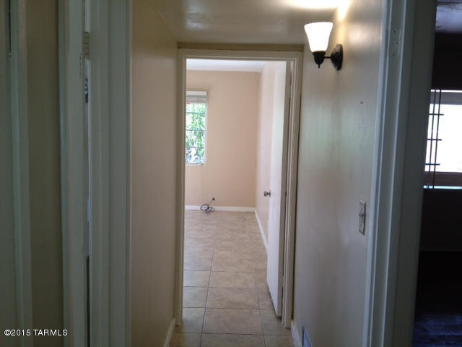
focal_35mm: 35
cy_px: 174
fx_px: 467
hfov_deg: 52.6
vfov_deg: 40.7
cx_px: 231
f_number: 2.4
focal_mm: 4.28
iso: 80
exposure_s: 1/60
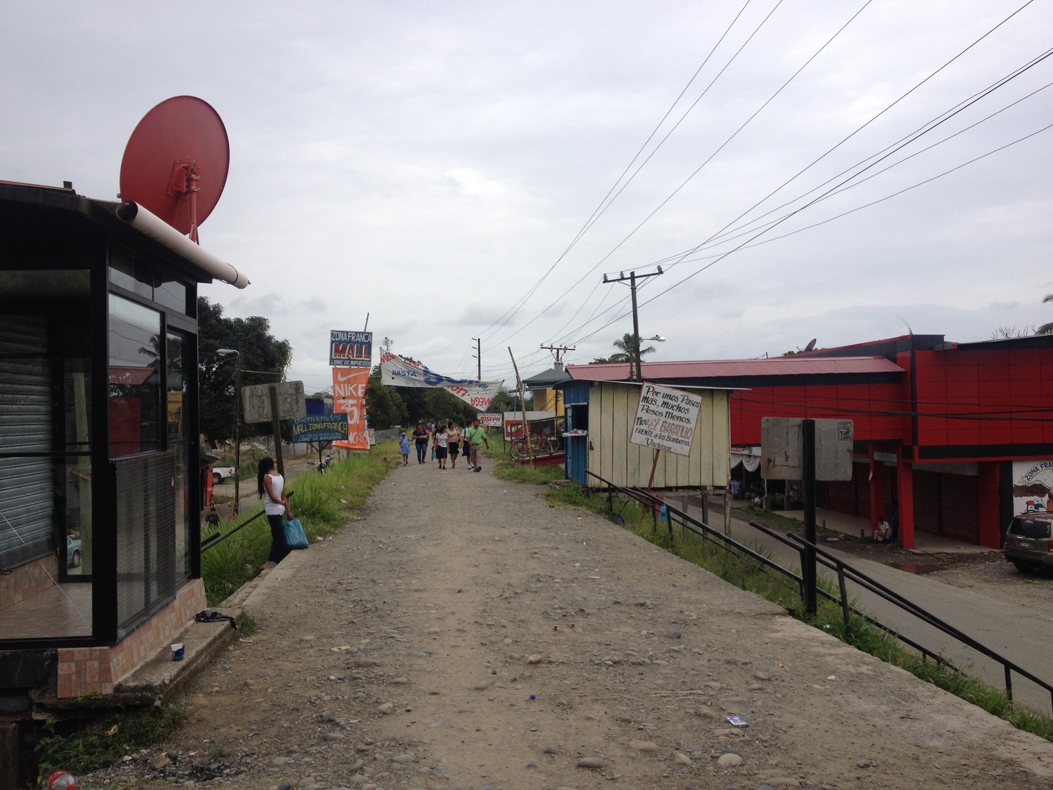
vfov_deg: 40.7
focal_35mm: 35
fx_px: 1065
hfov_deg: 52.6
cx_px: 526
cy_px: 395
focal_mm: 4.28
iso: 50
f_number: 2.4
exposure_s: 1/2123
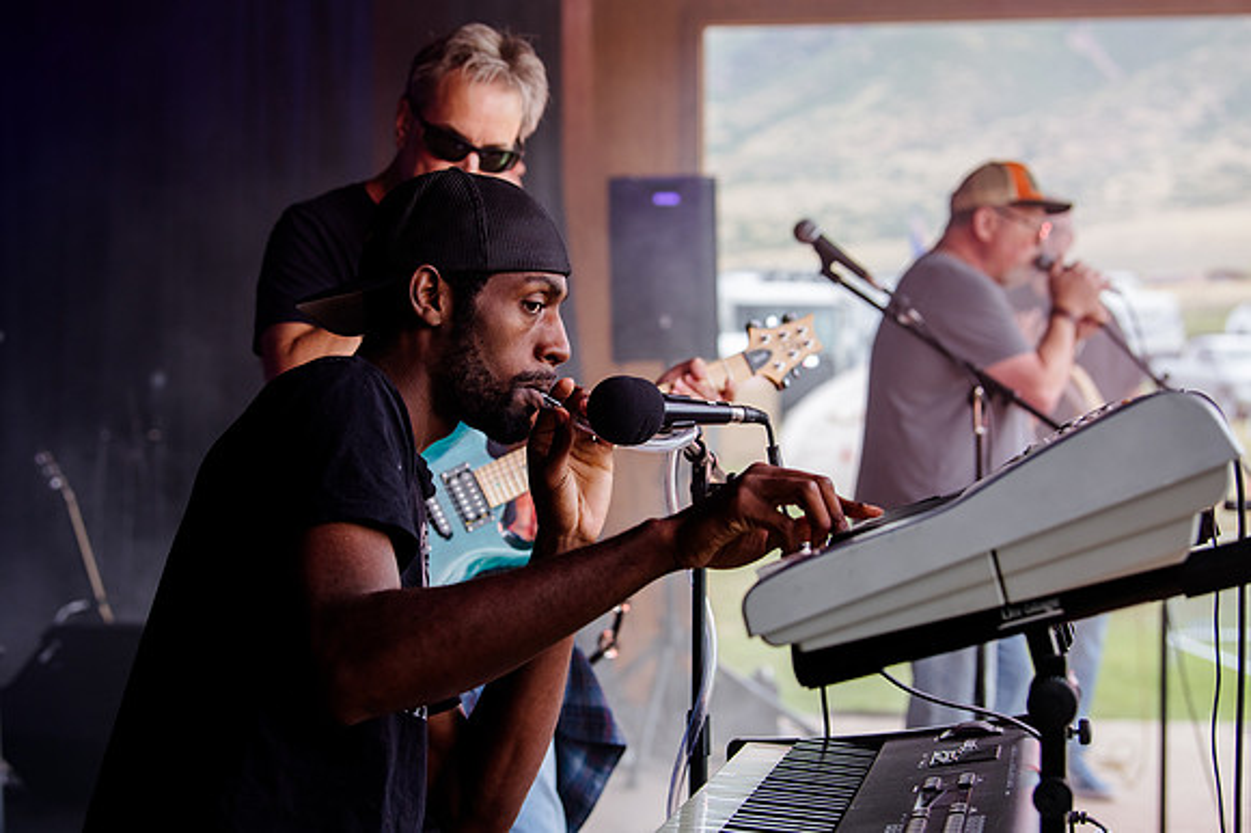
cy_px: 396
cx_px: 579
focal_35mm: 77
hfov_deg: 26.4
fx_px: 2667
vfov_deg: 17.7
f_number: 4.5
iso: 320
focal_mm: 70
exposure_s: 1/400
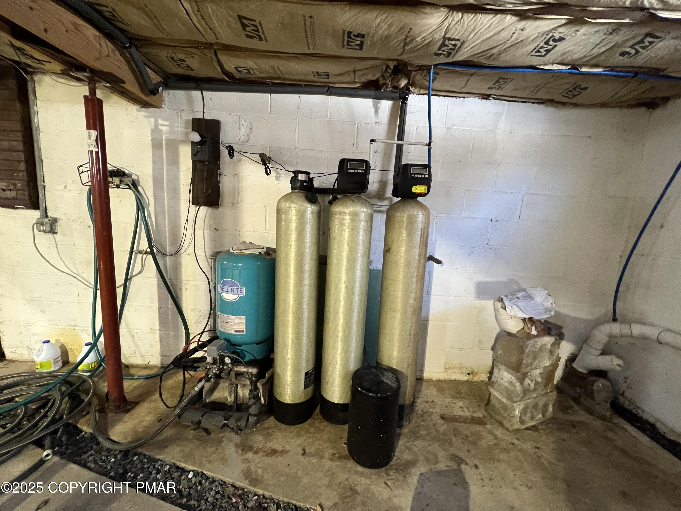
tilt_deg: -9.9
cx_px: 340
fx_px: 256
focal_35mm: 13
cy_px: 256
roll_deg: -3.3
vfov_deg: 89.9
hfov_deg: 106.2
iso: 640
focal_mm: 1.57
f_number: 1.8
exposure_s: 1/60
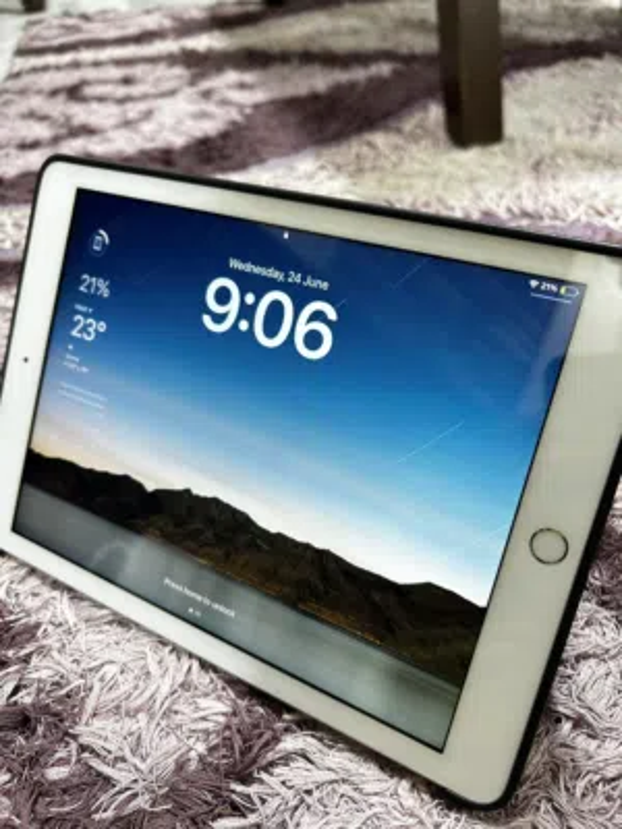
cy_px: 414
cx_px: 311
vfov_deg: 67.3
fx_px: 623
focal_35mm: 26
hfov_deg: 53.1
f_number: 1.5
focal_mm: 5.7
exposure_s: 1/60
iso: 160
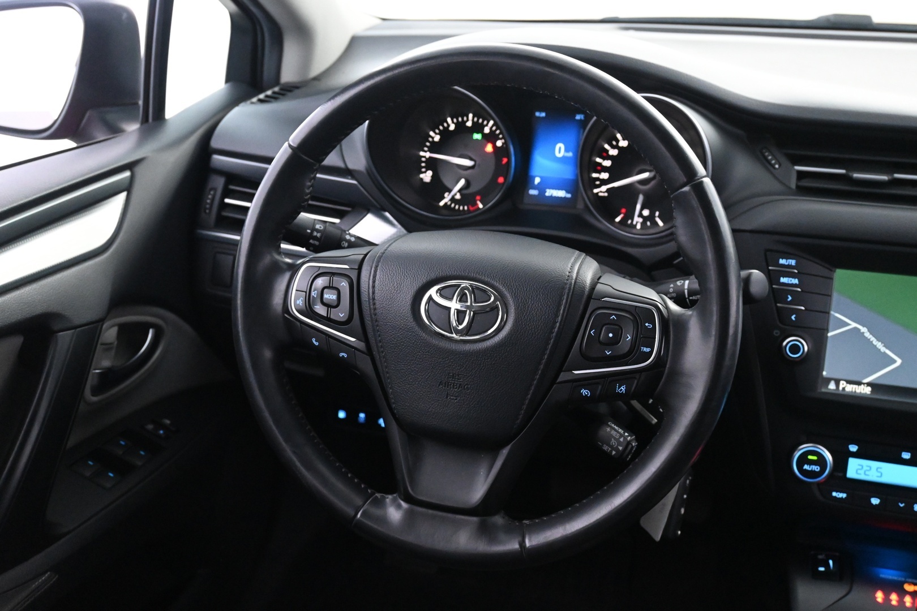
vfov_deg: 34.2
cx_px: 458
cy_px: 306
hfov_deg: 49.6
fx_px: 993
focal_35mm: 39
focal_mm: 26
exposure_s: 1/40
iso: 5000
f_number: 4.5
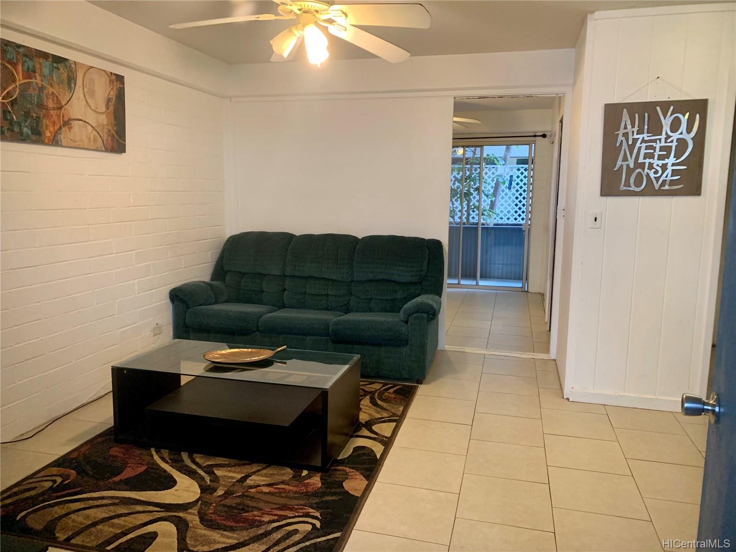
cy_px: 276
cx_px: 368
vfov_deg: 53.1
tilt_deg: -8.9
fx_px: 553
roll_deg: -0.7
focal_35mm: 26
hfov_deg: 67.3
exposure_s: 1/60
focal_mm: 4.25
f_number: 1.8
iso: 250
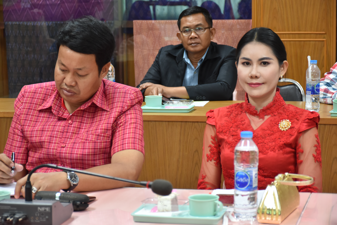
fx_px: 927
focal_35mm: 99
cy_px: 112
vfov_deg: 13.8
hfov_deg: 20.6
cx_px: 168
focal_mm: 66
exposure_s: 1/40
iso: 800
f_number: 5
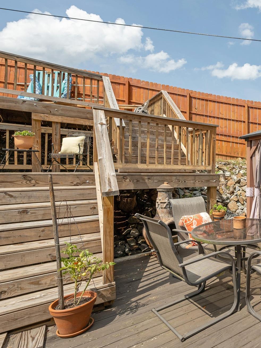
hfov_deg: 50.6
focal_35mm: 21
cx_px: 263
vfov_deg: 79.0
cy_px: 171
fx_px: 211
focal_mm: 14
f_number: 7.1
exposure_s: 1/1250
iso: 320
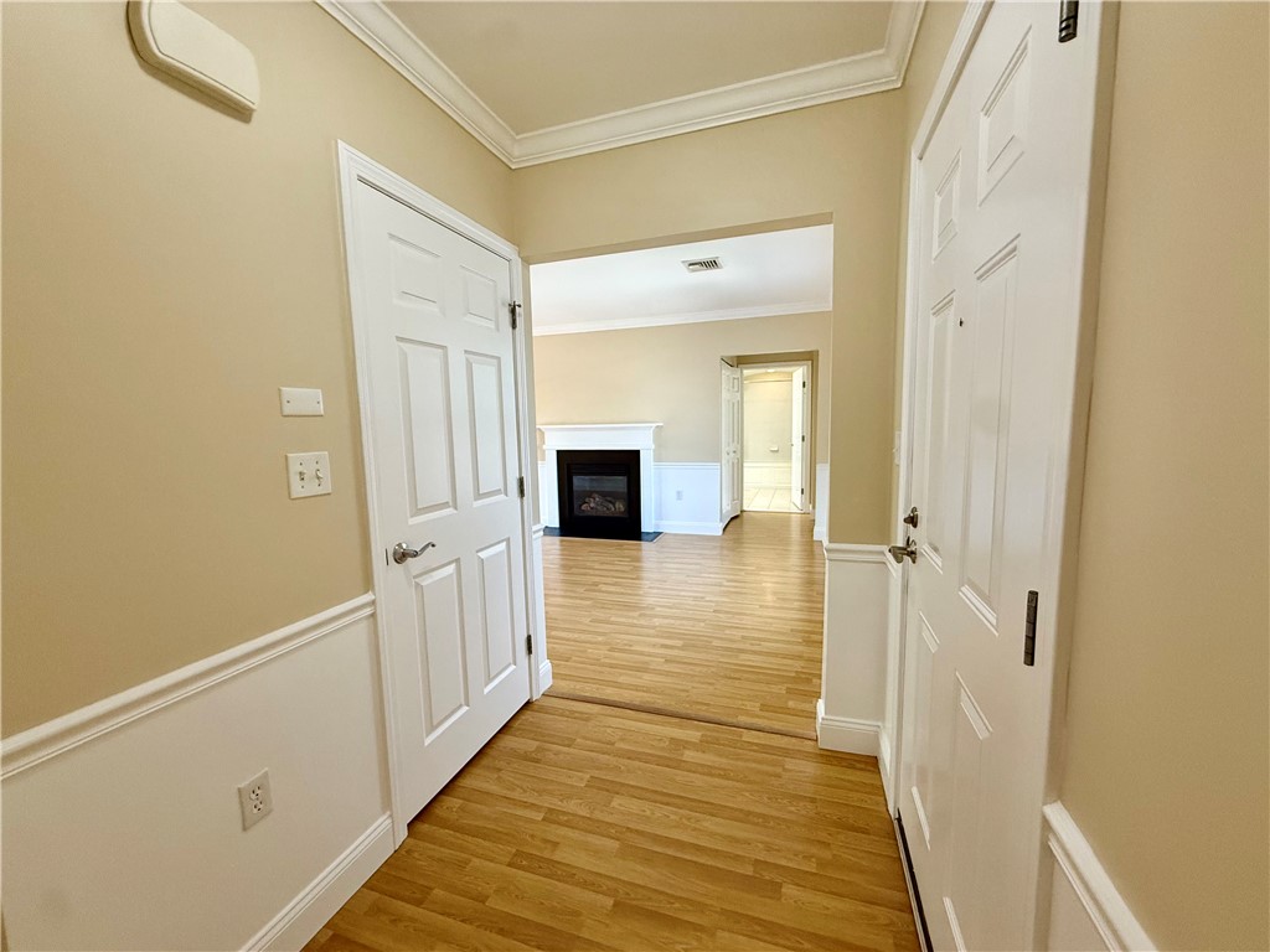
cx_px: 635
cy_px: 476
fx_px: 514
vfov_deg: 85.7
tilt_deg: -5.9
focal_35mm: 14
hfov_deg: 102.1
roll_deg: +1.1
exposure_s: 1/120
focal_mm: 2.22
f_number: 2.2
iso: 320
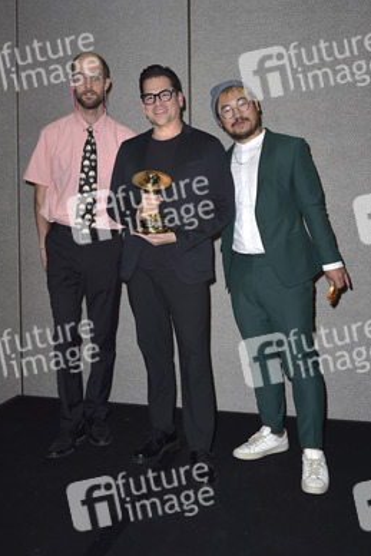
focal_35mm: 33
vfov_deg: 57.2
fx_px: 510
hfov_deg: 40.0
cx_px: 183
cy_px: 282
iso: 500
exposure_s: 1/250
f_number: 6.3
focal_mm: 32
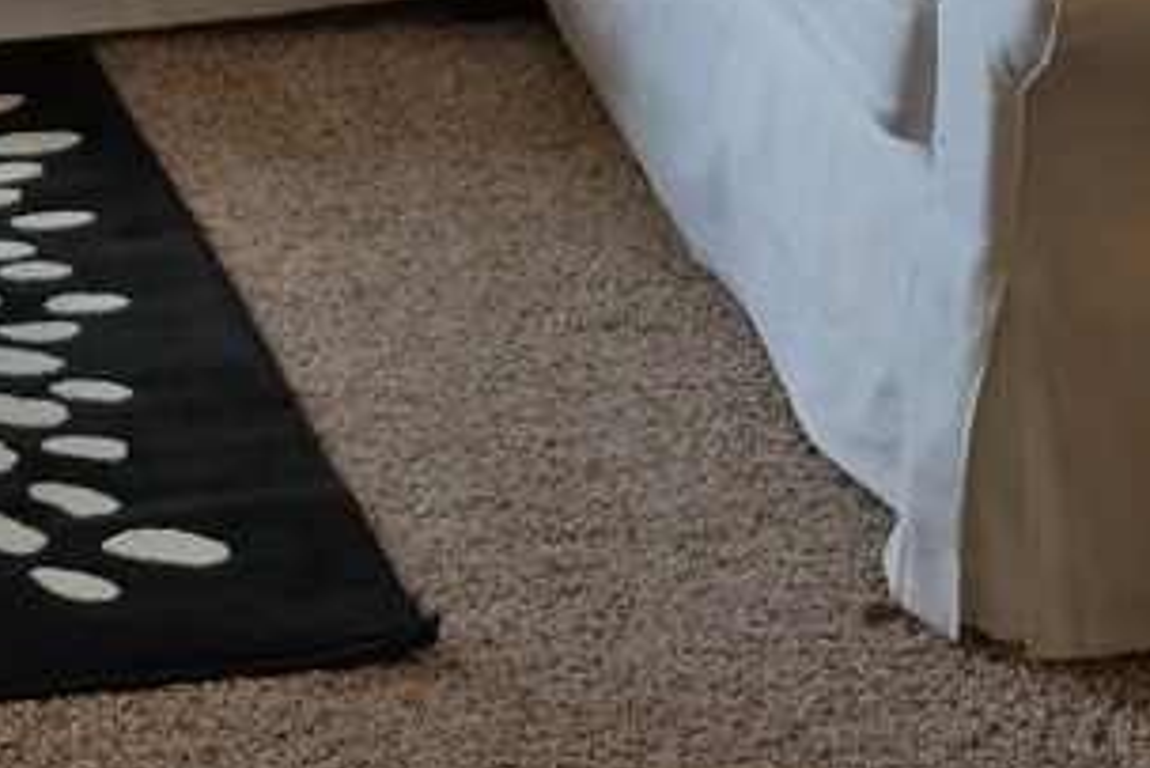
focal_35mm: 148
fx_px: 4730
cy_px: -617
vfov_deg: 8.9
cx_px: 700
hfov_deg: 13.9
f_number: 3.5
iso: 200
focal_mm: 20
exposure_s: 1/60
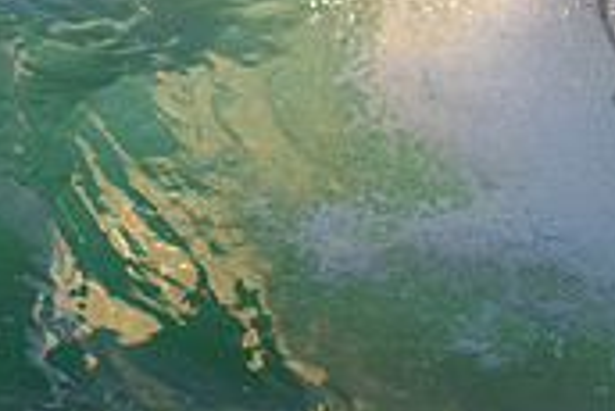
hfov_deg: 1.4
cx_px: 965
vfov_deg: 0.9
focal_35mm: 1514
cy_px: 20
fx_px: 25885
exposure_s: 1/1250
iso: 720
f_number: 5.6
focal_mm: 300
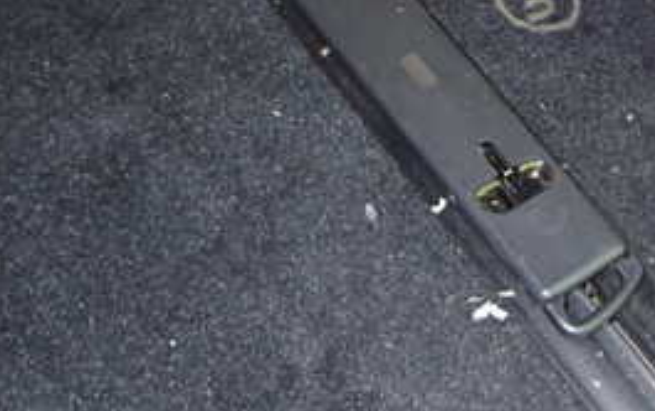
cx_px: 633
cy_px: 198
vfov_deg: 21.7
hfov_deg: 31.7
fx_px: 1072
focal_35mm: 60
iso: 250
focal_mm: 4.5
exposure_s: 1/30
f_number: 2
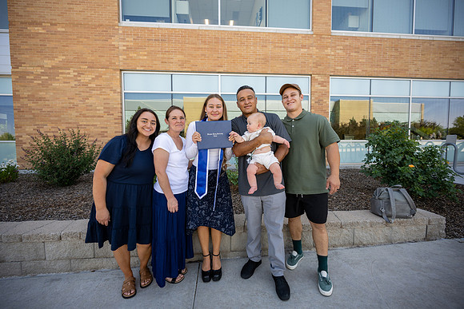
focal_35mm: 14
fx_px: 180
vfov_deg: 81.2
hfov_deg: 104.2
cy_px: 154
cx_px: 232
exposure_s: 1/400
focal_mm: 14
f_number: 4
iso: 200
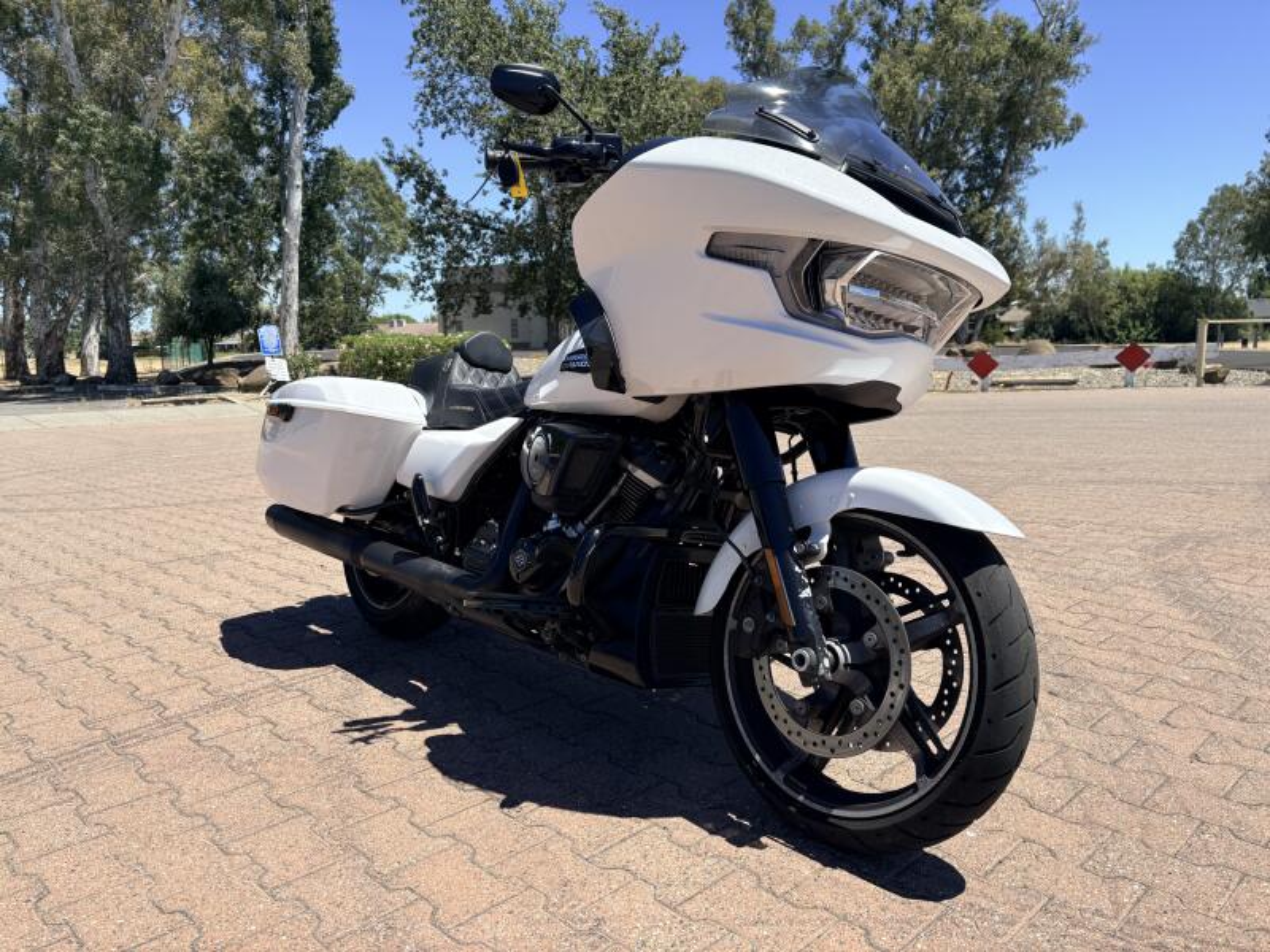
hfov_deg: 67.3
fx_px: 954
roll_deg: +0.9
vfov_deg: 53.1
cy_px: 476
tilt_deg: -7.4
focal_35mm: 26
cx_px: 635
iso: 64
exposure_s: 1/3831
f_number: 1.6
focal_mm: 5.96
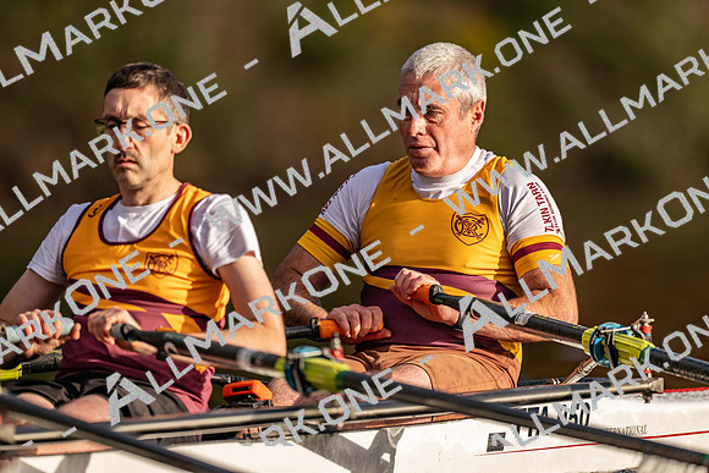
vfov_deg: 2.3
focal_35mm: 600
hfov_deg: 3.4
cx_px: 354
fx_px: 11819
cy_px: 236
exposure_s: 1/2500
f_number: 4
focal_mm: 600
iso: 320
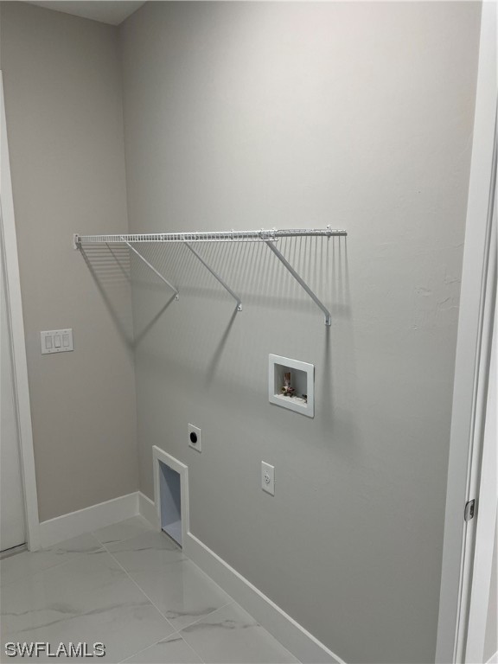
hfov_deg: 53.1
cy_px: 332
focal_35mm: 26
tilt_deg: -8.9
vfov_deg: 67.3
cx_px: 249
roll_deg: -0.7
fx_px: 499
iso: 64
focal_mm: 5.7
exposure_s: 1/60
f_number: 1.5
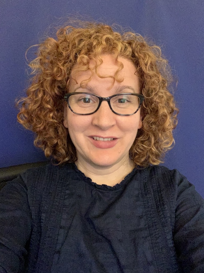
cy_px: 136
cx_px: 102
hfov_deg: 44.2
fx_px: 251
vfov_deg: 56.8
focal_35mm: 32
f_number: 2.2
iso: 400
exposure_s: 1/30
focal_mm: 2.87
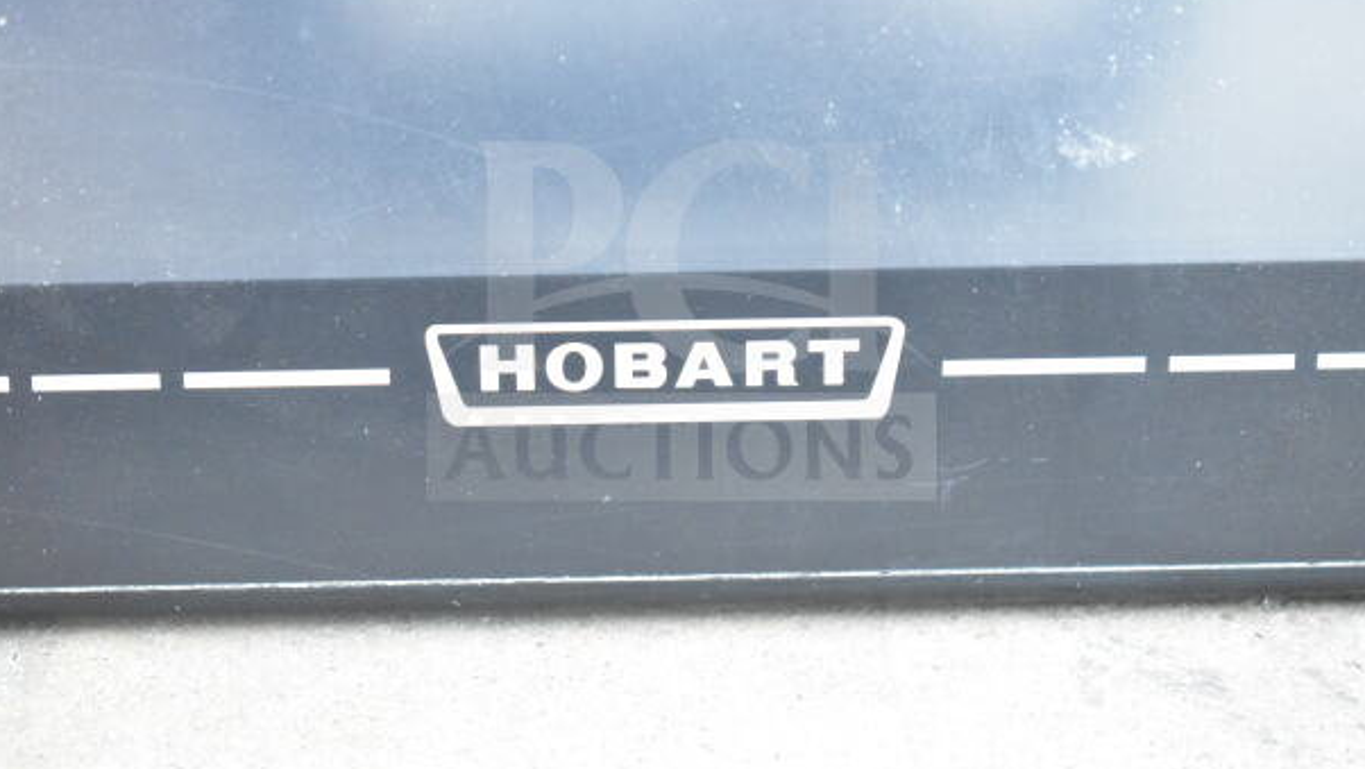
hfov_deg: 24.3
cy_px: 321
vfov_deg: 13.8
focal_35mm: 88
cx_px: 680
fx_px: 3169
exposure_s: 1/100
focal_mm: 55
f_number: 5.6
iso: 10000
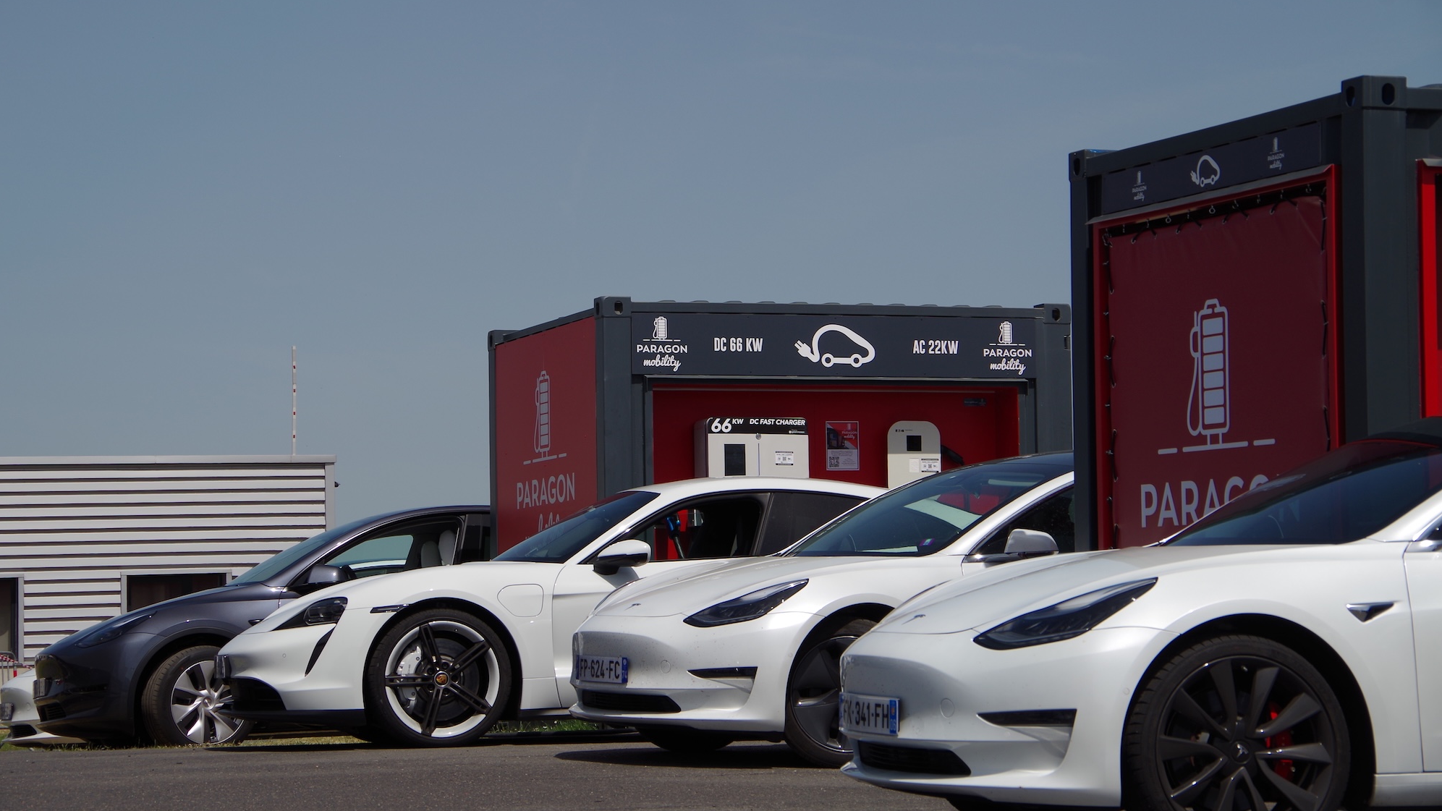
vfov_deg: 11.3
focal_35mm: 107
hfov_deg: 20.0
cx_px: 721
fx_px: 4091
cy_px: 366
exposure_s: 1/500
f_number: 7.1
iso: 100
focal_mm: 68
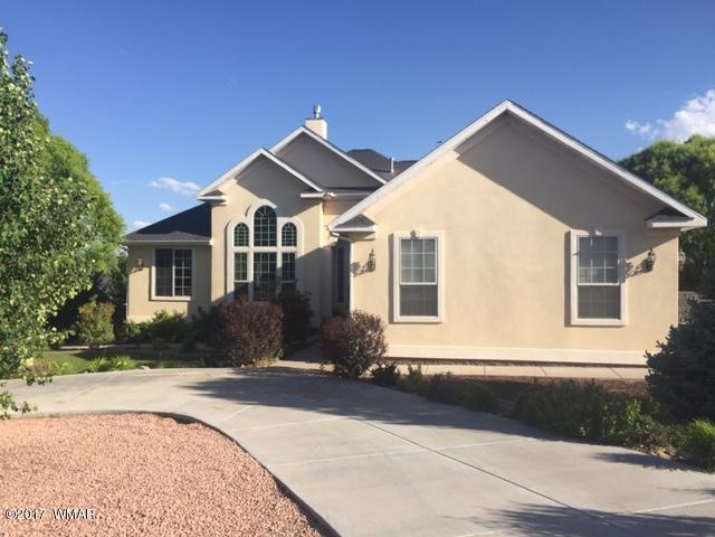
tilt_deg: -1.3
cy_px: 268
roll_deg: -0.3
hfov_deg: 61.7
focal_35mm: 29
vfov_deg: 48.2
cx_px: 358
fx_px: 599
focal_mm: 4.15
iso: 32
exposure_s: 1/1721
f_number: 2.2
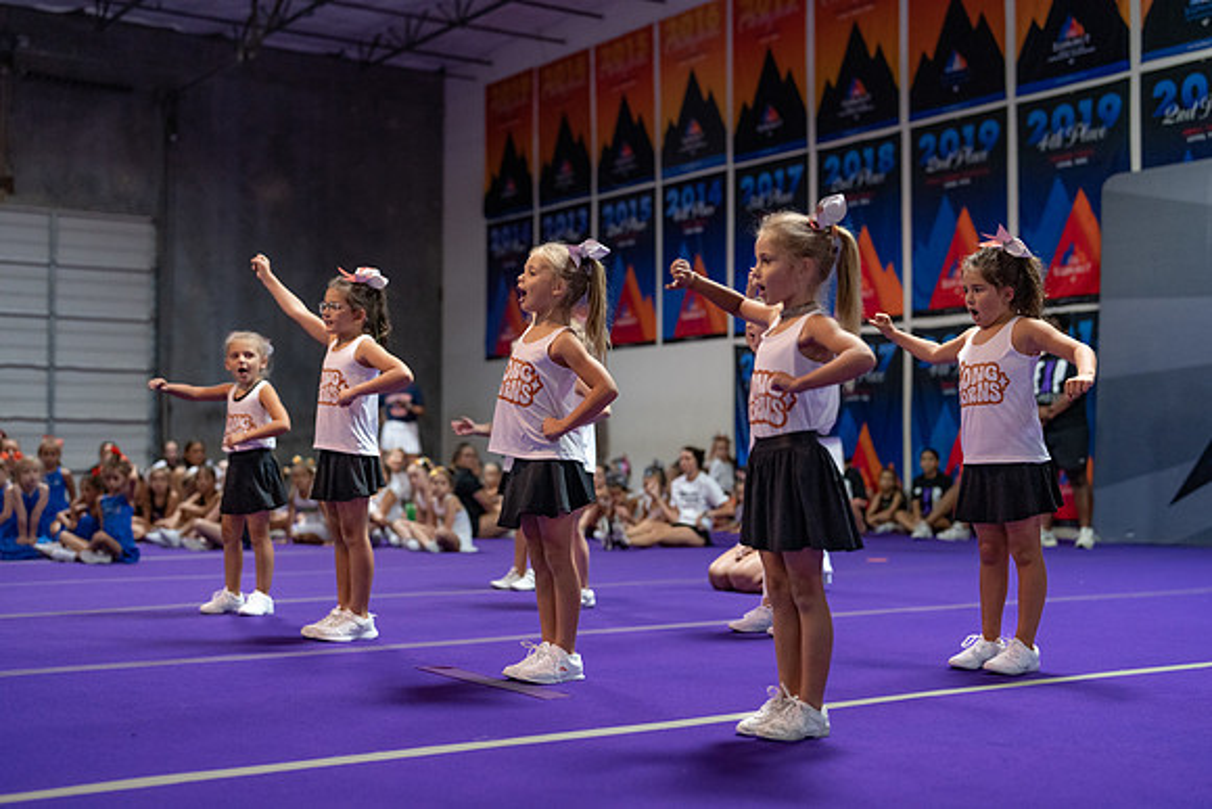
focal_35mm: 50
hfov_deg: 39.6
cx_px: 606
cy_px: 404
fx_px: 1684
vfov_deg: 27.0
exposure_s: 1/1000
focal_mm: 50
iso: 3200
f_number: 1.8
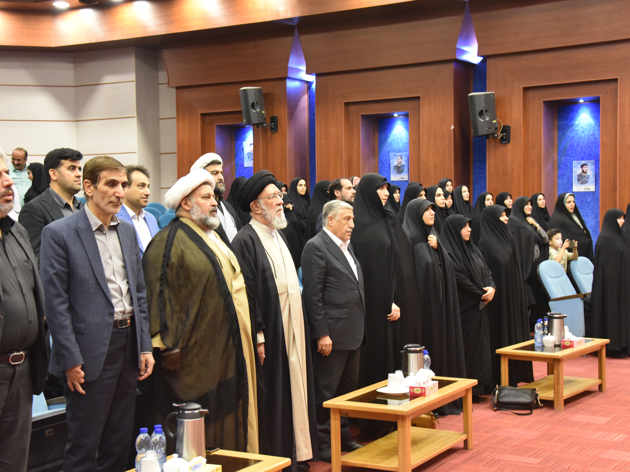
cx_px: 314
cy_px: 235
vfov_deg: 26.6
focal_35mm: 55
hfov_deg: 34.9
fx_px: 1001
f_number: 4.2
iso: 6400
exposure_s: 1/30
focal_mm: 48
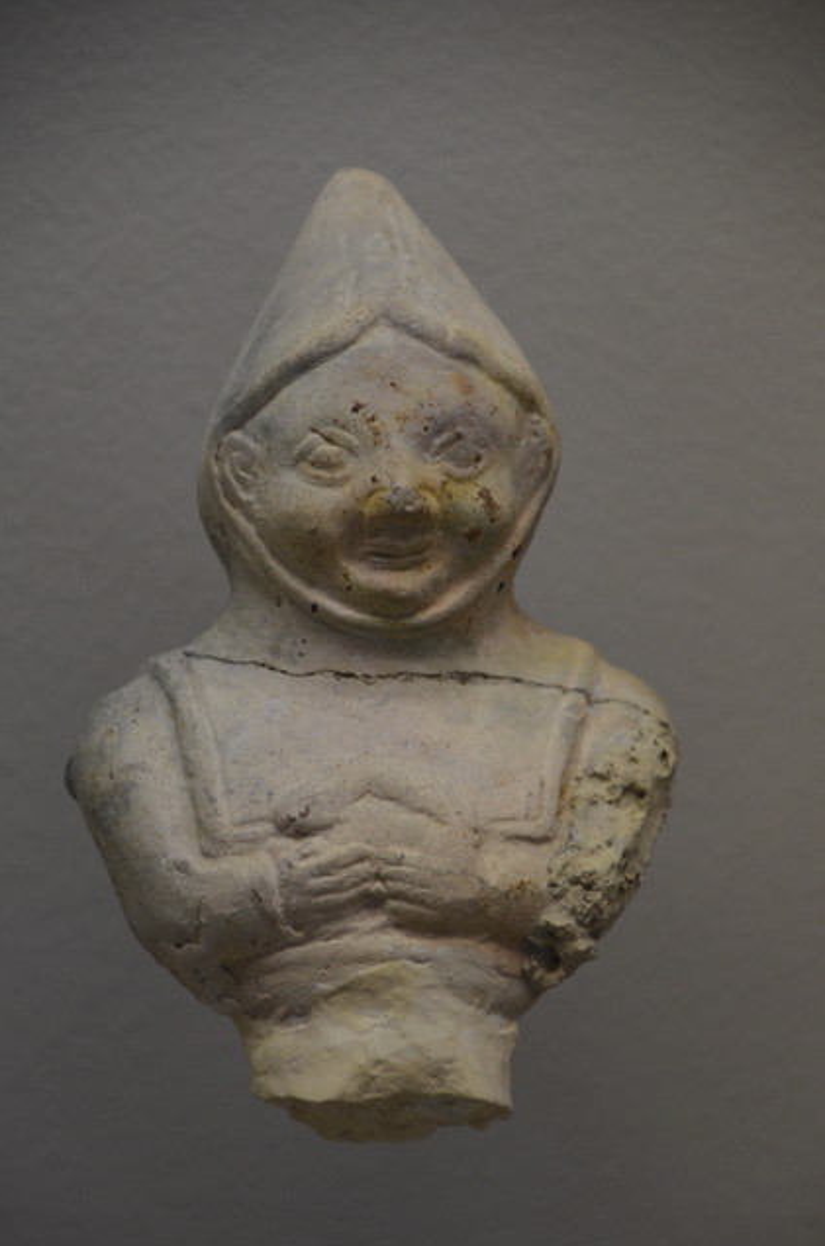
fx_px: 16235
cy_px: 599
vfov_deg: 4.4
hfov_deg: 2.9
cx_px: 398
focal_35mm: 470
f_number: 6.3
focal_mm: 300
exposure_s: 1/160
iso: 1000
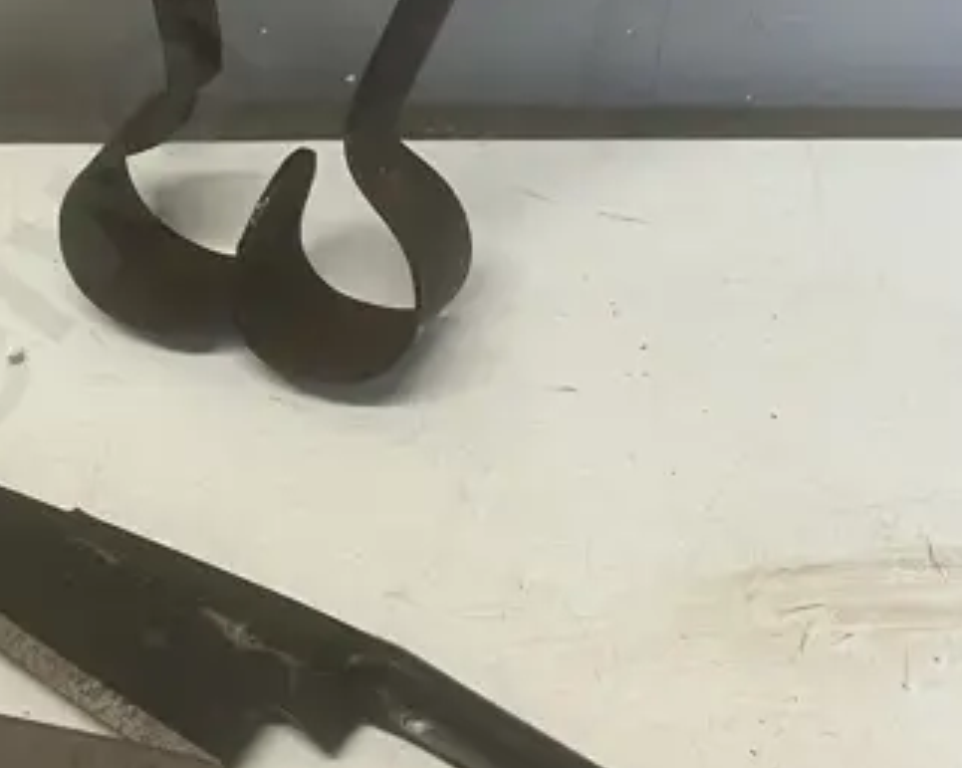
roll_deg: -4.2
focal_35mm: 87
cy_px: -108
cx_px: 329
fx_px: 2475
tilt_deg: -33.9
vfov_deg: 17.0
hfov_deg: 21.9
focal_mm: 3.99
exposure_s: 1/50
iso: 64
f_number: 1.8
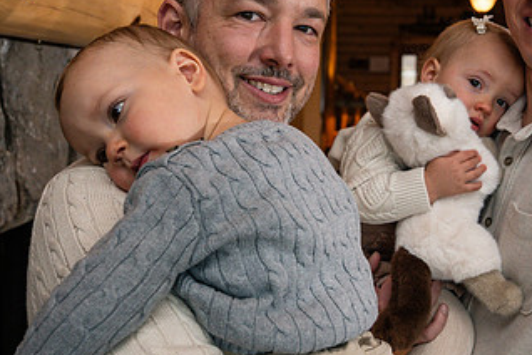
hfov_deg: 38.9
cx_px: 268
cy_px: 153
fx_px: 754
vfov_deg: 26.5
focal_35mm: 51
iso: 800
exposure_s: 1/250
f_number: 4.5
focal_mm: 28
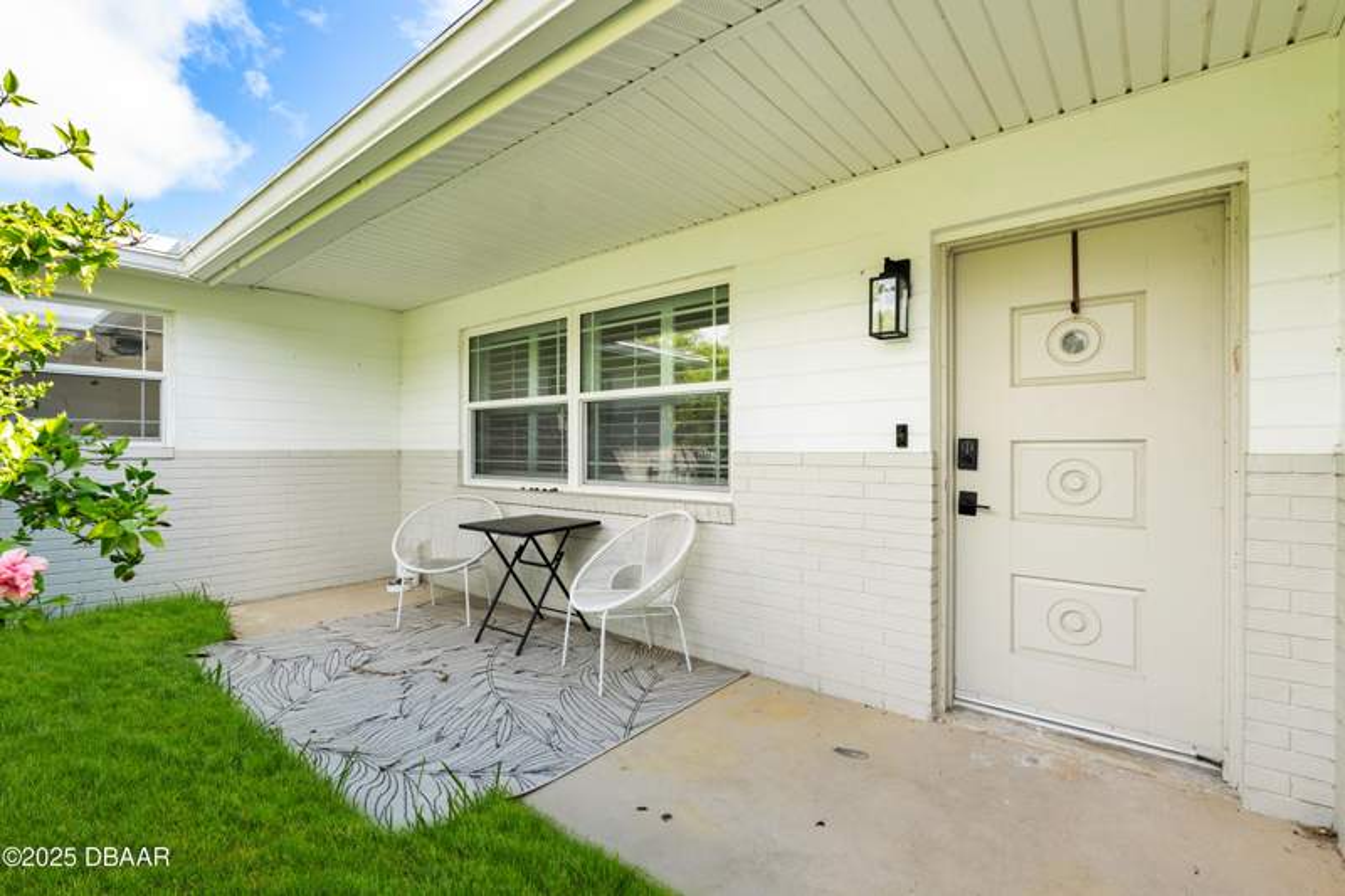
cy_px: 448
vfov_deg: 73.7
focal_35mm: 16
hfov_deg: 96.7
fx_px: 598
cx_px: 672
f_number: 7.1
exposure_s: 1/160
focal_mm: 16
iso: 800
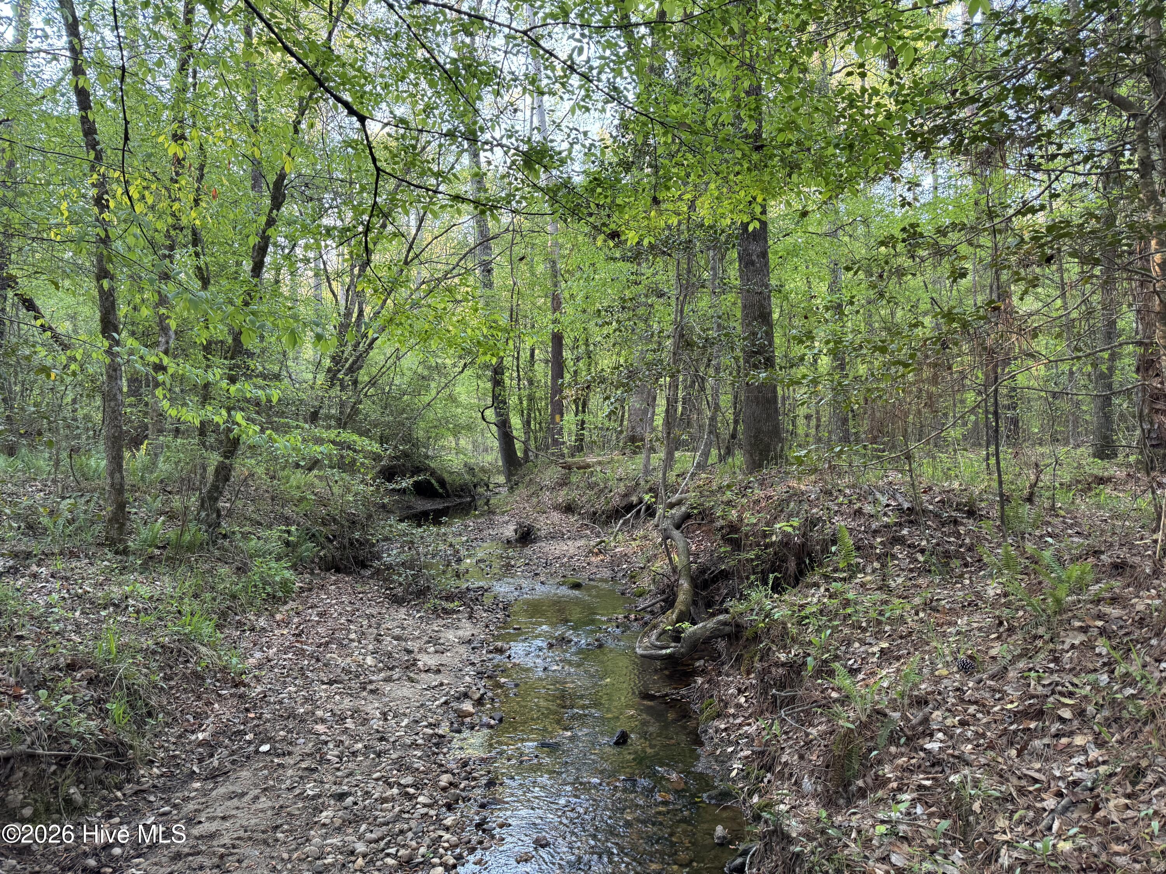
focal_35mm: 24
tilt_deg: +1.9
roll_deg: +1.2
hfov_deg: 71.6
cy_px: 437
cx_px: 583
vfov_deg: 56.8
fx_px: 808
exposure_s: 1/74
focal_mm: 6.76
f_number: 1.78
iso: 200
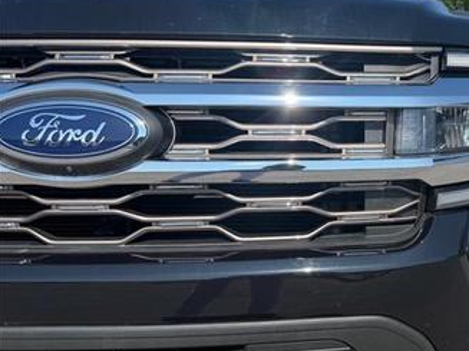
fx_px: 501
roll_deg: -2.3
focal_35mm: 37
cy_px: 241
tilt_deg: -11.9
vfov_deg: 38.1
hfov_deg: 48.0
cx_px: 360
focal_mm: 6.76
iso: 80
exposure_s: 1/3584
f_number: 1.78
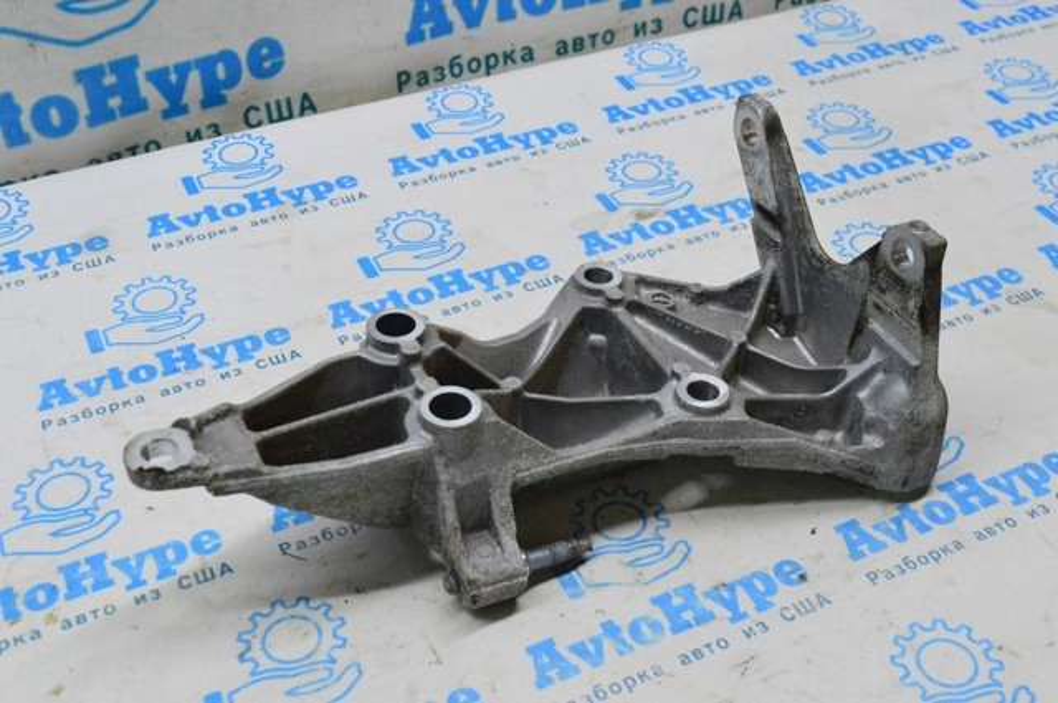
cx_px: 529
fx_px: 1277
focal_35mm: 44
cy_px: 352
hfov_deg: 45.0
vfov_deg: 30.8
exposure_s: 1/320
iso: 6400
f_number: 9
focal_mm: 29
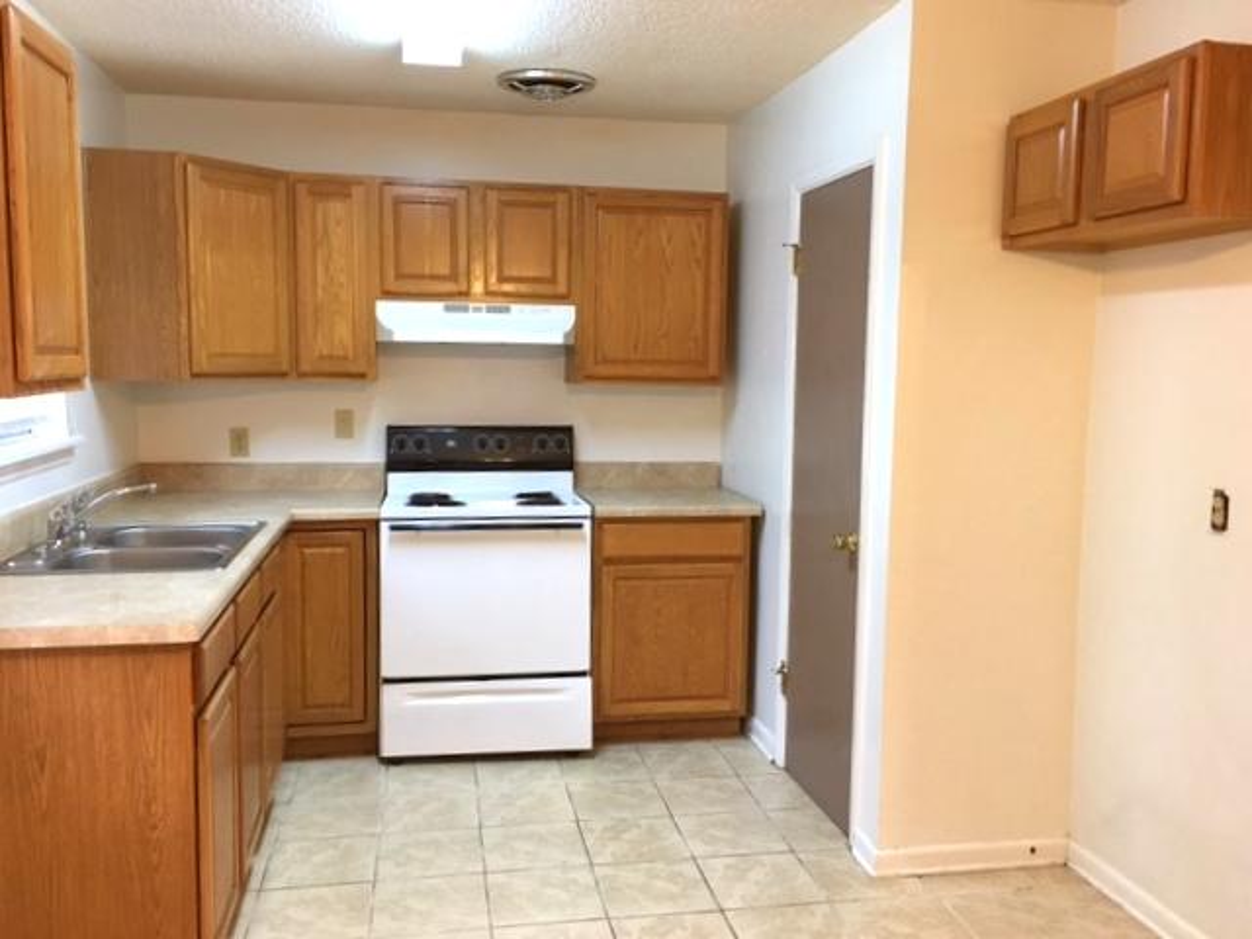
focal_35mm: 29
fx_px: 1049
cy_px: 470
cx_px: 626
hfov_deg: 61.7
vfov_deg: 48.2
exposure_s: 1/15
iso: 50
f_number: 2.2
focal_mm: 4.15
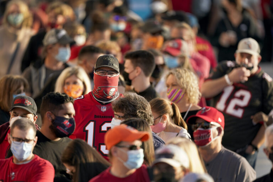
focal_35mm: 600
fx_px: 4550
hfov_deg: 3.4
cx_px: 136
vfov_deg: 2.3
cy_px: 91
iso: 500
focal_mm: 600
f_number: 4
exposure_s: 1/1600
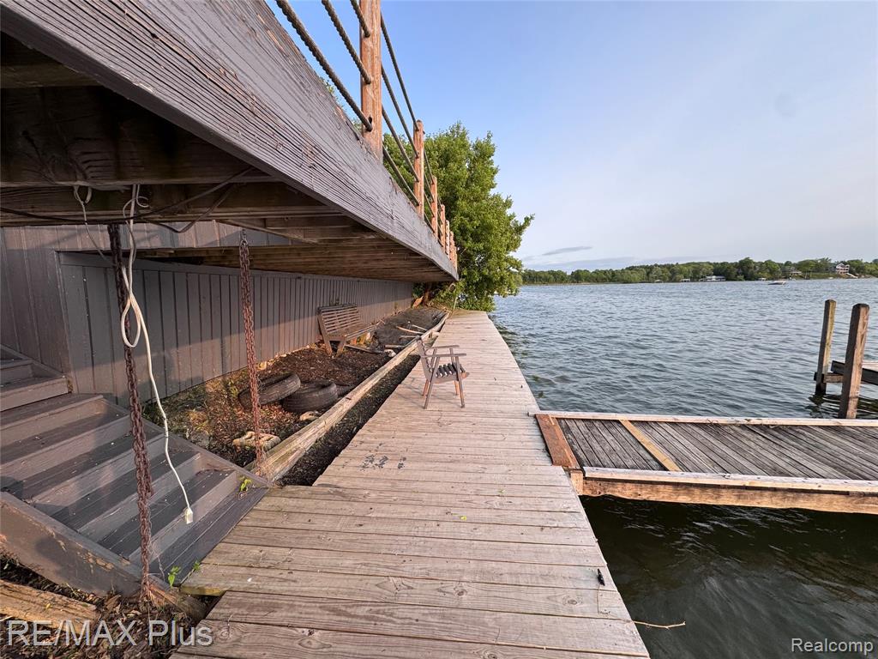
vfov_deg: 85.7
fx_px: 355
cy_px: 330
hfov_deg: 102.1
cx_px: 439
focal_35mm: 14
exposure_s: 1/346
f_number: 2.2
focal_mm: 2.22
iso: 40
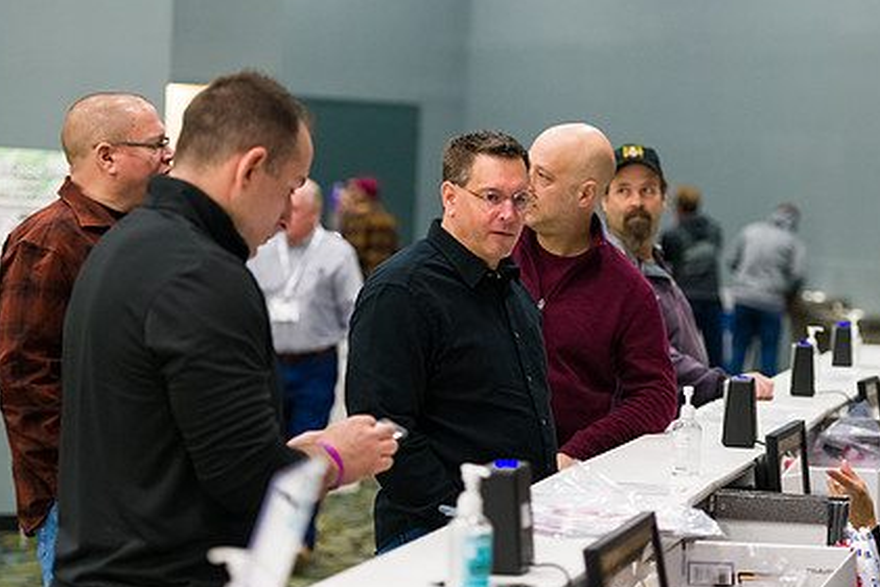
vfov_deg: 11.1
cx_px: 514
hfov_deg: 16.5
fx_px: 3032
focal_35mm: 124
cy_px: 316
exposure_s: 1/125
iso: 3200
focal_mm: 90
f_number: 3.2
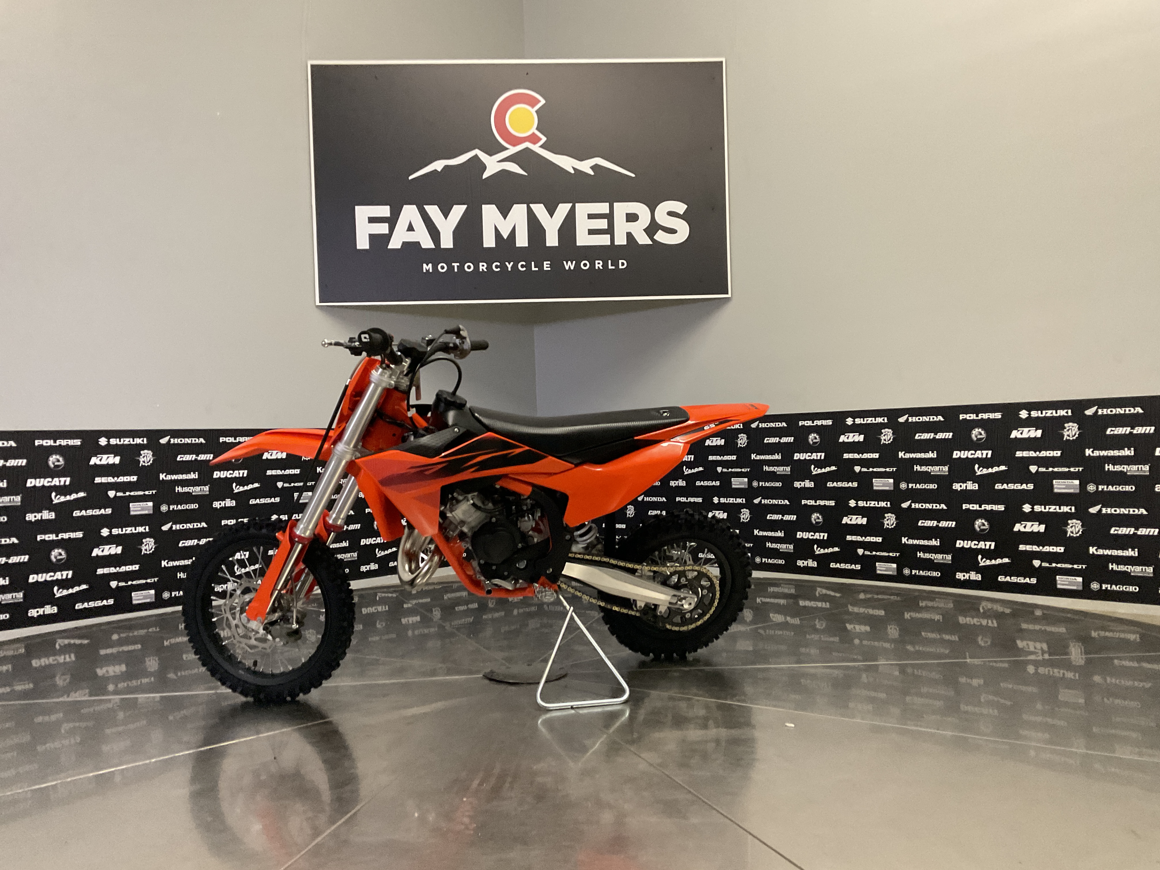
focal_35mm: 29
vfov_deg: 48.2
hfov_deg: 61.7
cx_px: 580
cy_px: 435
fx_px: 972
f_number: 1.8
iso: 200
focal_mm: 3
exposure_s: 1/60
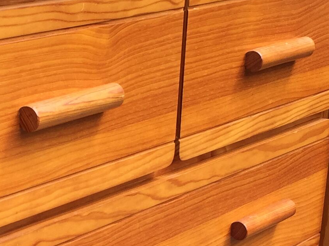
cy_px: 309
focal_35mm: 113
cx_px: 11
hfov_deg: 17.1
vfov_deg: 12.7
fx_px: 1074
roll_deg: -3.8
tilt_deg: -21.3
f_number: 2.2
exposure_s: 1/549
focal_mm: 4.15
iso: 32
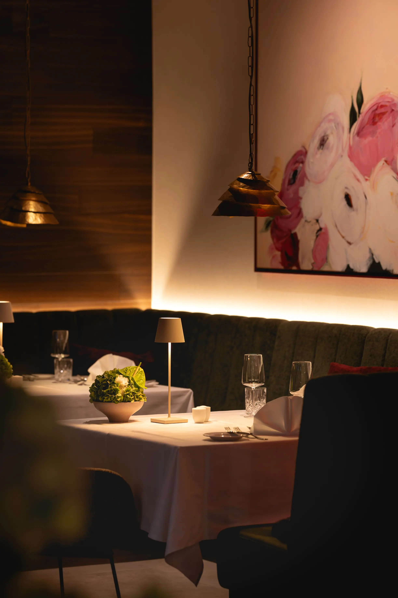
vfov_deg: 15.2
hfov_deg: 10.1
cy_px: 299
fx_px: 2241
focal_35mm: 135
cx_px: 199
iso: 2000
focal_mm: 135
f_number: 3.2
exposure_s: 1/200
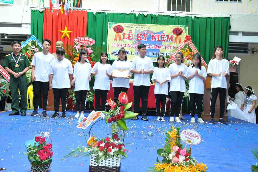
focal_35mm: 33
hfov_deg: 57.3
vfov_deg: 39.9
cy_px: 86
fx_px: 236
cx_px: 129
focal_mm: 22
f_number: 9
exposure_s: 1/30
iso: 200
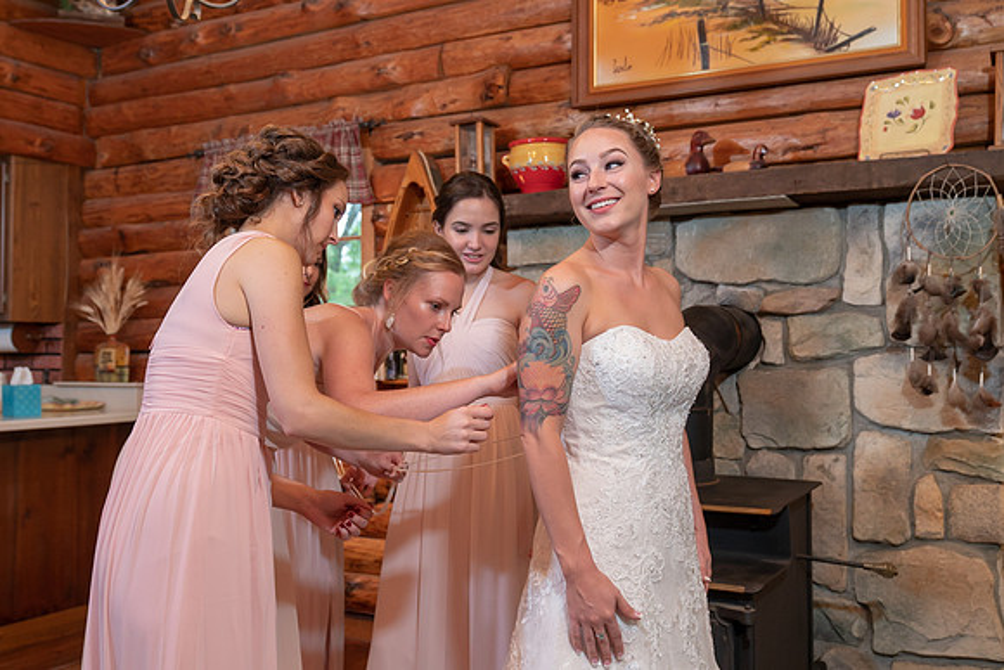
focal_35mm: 36
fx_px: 1016
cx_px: 477
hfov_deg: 52.6
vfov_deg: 36.5
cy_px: 318
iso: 2000
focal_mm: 34
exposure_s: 1/200
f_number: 4
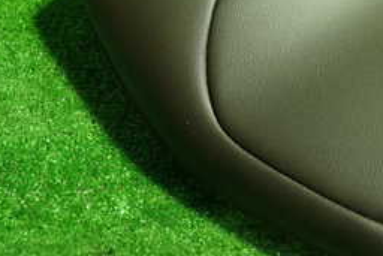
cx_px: 310
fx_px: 649
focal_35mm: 61
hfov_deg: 31.9
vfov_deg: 21.7
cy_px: 18
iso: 320
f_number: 2
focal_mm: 4.5
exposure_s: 1/30
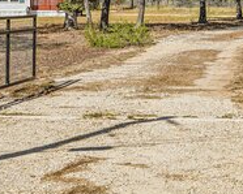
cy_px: -11
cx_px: 127
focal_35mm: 113
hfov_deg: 17.0
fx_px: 813
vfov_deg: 13.4
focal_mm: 35
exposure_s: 1/250
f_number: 8
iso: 100
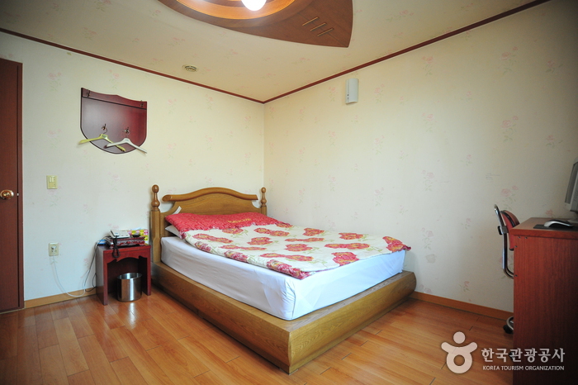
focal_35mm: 17
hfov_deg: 93.3
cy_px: 192
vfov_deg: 70.4
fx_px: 273
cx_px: 289
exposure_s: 1/80
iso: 1600
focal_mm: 17
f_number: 4
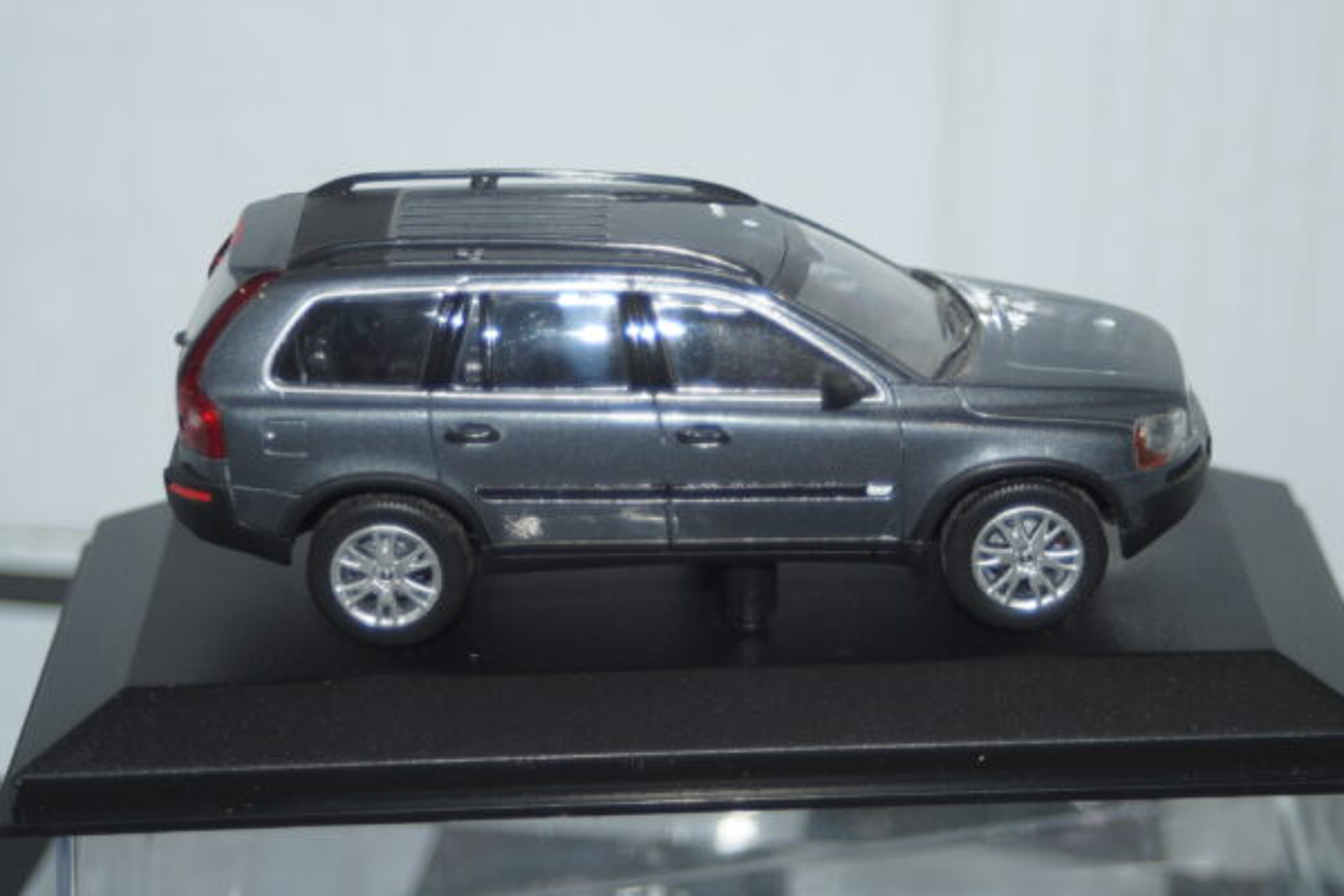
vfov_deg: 15.2
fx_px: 3360
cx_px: 672
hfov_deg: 22.6
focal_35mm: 90
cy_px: 448
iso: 200
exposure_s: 1/60
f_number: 5.6
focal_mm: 60
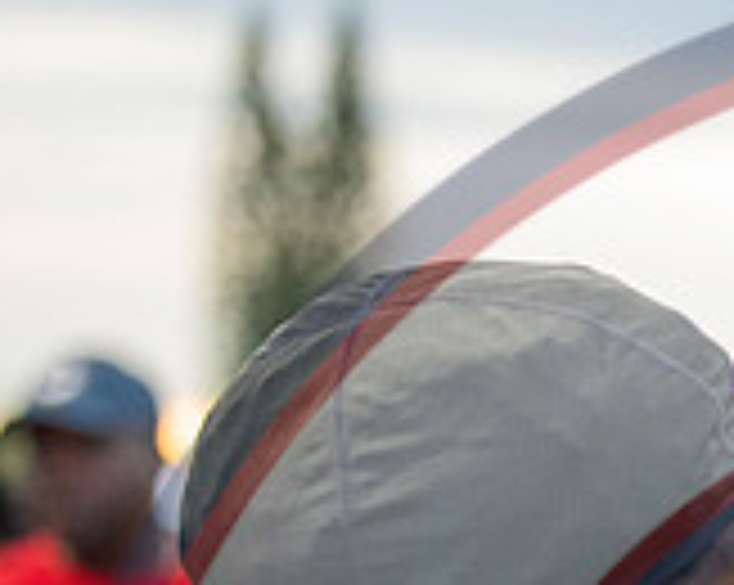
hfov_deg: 6.5
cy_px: 891
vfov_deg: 5.2
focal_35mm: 292
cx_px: 1350
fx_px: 6336
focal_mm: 75
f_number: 2.8
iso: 2800
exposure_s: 1/1000
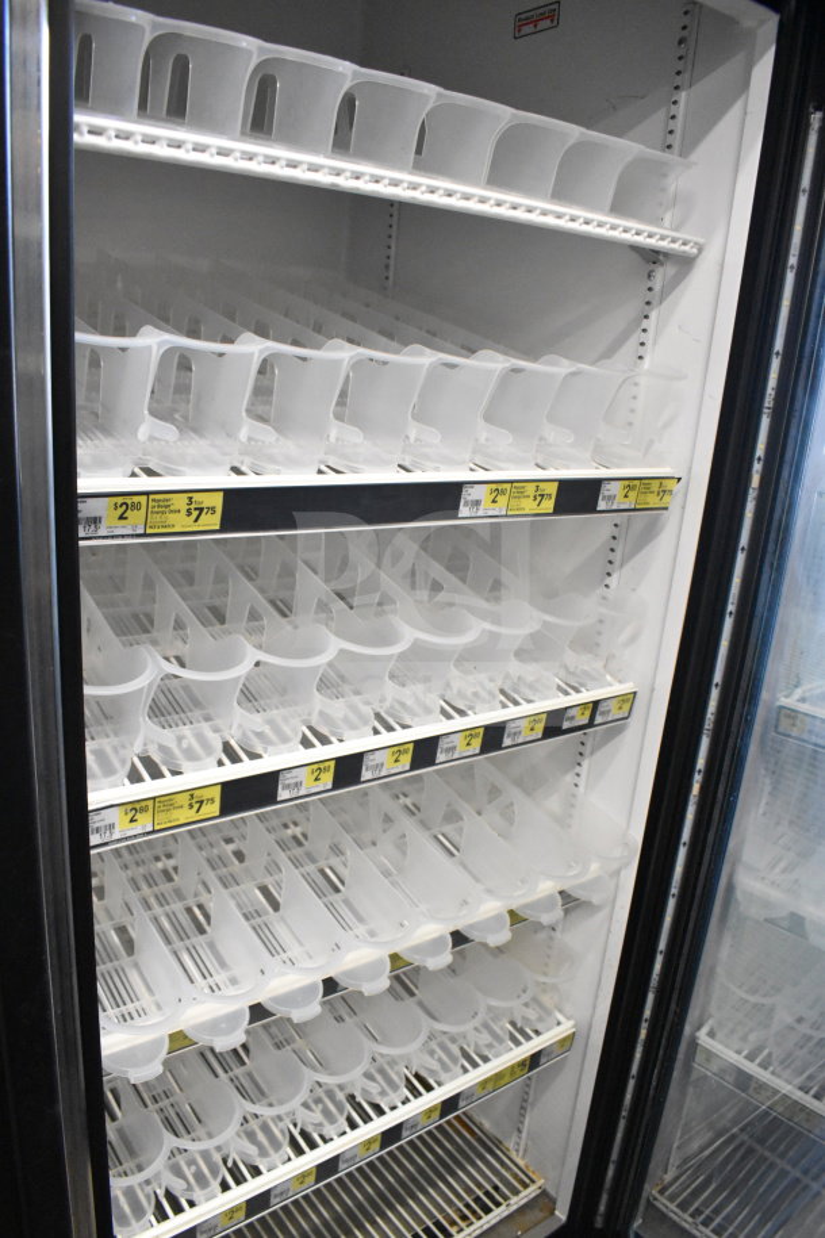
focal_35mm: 27
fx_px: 928
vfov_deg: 67.4
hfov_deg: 47.9
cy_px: 619
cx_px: 412
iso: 6400
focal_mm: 18
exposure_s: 1/125
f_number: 5.6
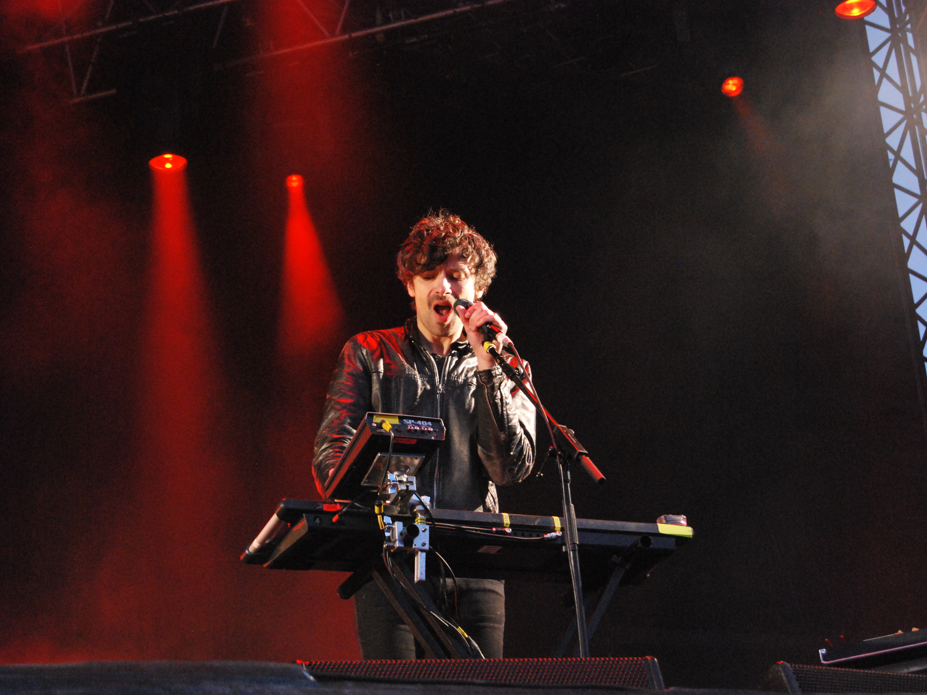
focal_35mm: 90
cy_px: 349
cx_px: 477
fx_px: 2398
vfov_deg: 16.5
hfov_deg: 21.9
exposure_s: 1/125
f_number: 6.3
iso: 1600
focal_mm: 55
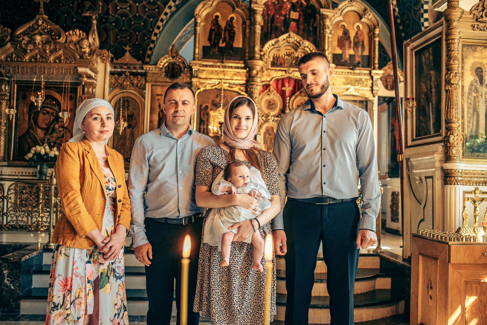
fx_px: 474
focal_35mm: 35
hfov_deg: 54.4
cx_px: 244
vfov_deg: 37.9
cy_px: 162
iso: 800
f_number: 2.8
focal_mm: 35
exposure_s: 1/160
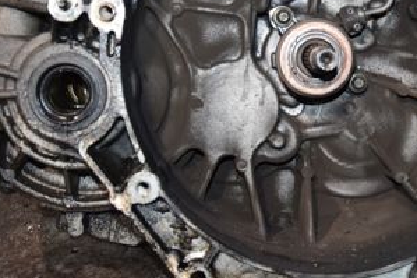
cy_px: 61
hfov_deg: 26.1
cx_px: 300
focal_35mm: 77
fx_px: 891
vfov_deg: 17.6
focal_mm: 24
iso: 800
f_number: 5
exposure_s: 1/60
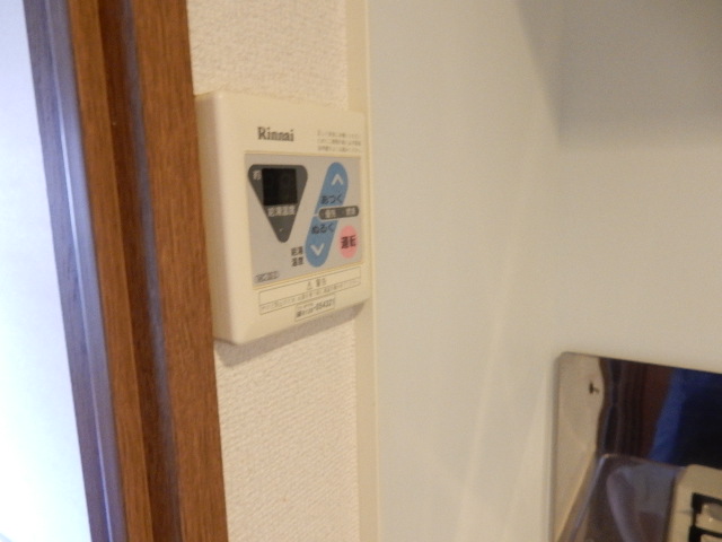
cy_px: 271
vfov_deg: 54.9
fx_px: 521
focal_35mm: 25
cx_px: 361
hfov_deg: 69.4
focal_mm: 4.5
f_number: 3.7
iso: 400
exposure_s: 1/10
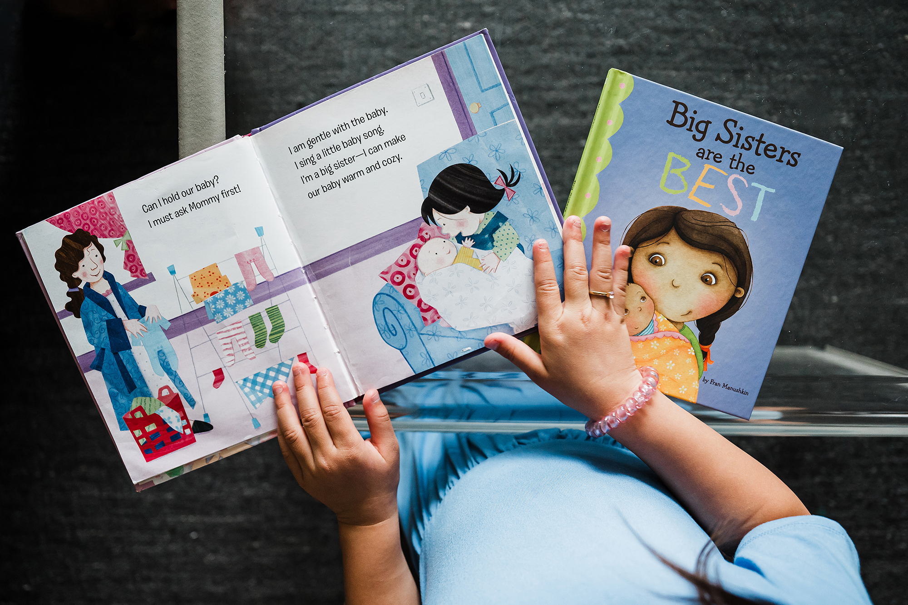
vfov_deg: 46.9
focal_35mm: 28
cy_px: 326
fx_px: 696
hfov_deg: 66.2
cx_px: 458
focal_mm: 24
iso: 1600
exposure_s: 1/400
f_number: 2.8
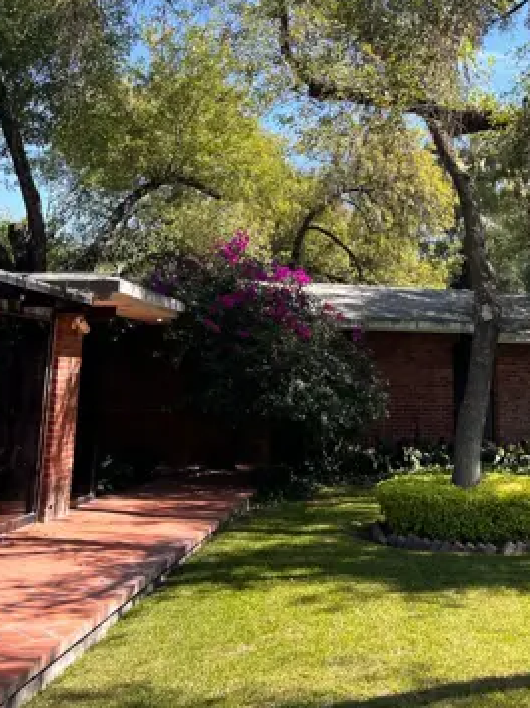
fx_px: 899
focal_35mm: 44
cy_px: 142
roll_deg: +0.1
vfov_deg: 41.1
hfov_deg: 32.6
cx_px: 355
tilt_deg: +14.3
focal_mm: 5.7
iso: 50
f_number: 1.5
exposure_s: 1/1295
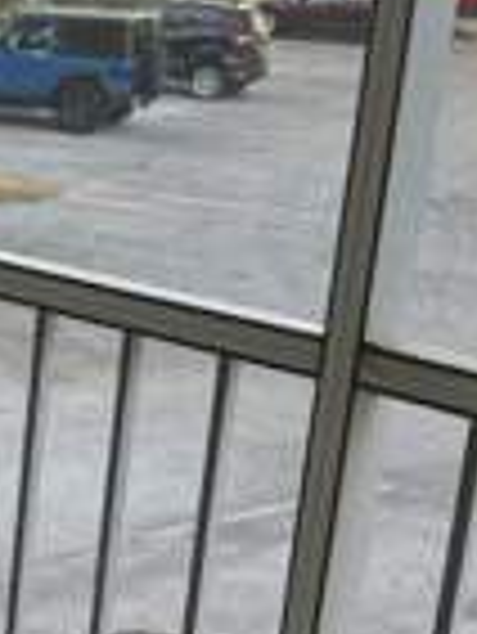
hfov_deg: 12.5
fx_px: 2000
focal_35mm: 109
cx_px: -374
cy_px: 594
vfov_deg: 17.7
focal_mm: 6.76
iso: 160
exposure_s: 1/120
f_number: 1.78
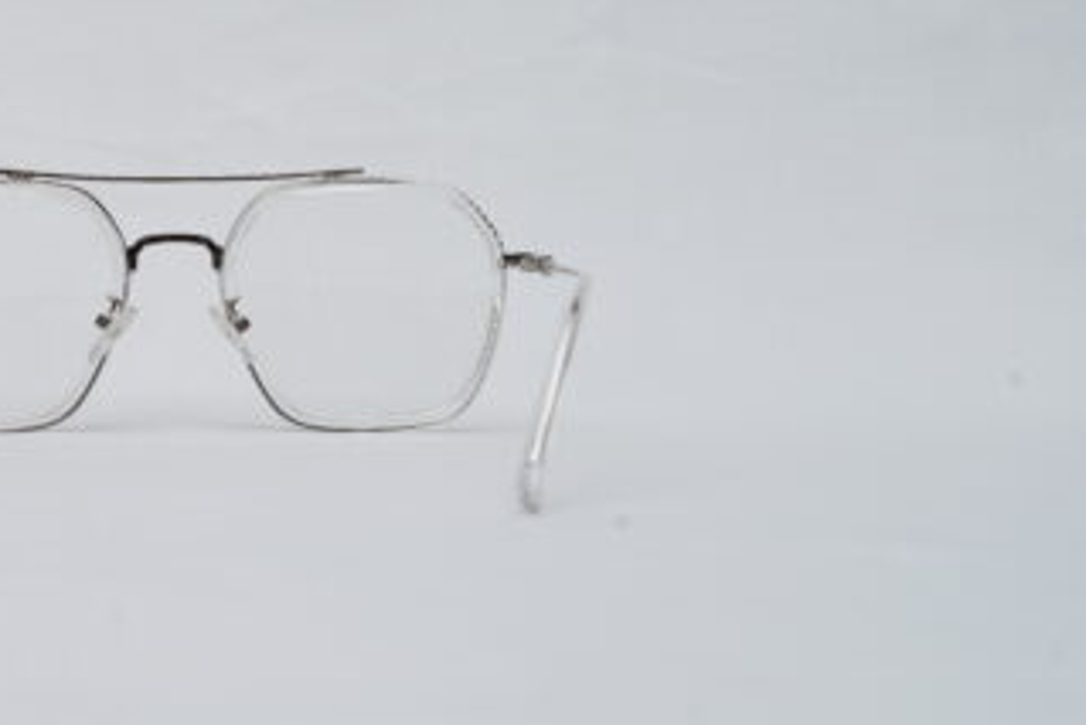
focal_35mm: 94
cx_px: 184
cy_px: 269
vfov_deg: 14.6
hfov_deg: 21.3
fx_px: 2837
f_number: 9
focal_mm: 50
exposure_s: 1/160
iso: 100
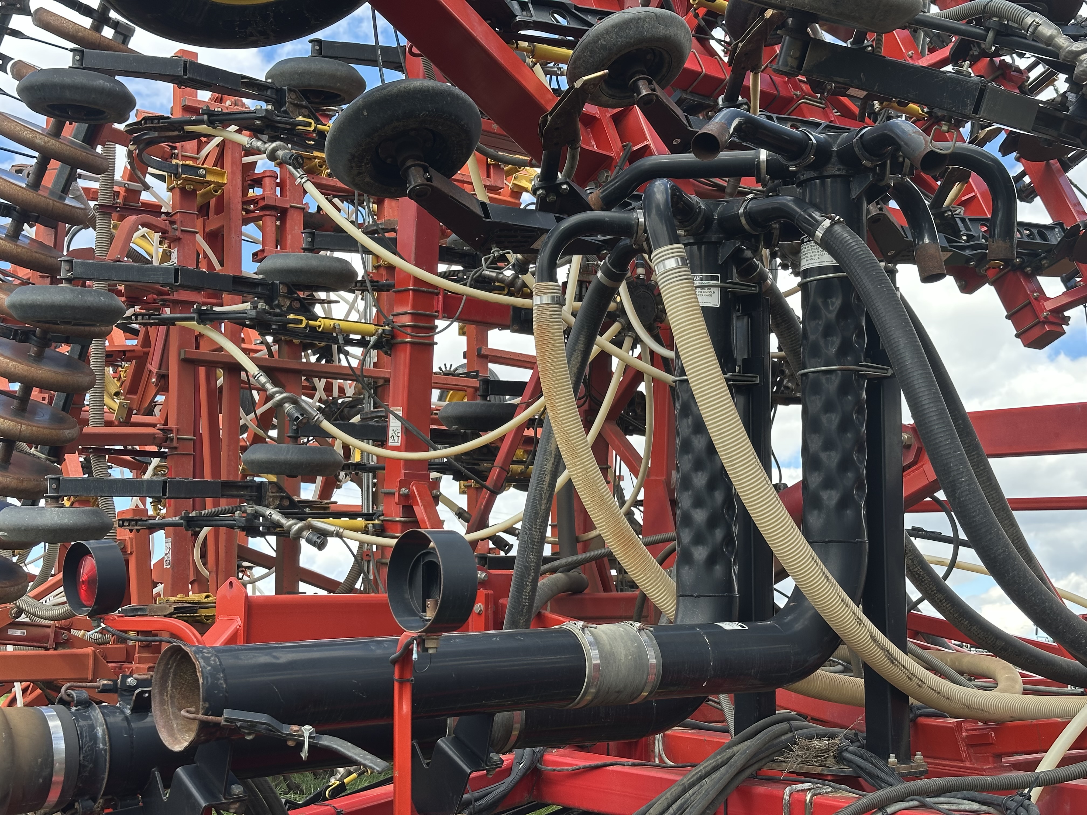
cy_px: 408
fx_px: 1507
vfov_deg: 30.3
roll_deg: +1.3
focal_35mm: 48
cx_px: 544
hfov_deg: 39.7
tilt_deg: +12.6
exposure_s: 1/668
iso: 64
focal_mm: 6.86
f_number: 1.78
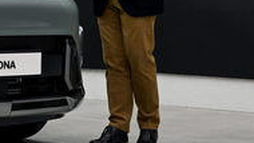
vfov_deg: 7.8
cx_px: -103
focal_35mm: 154
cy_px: -23
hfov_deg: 13.3
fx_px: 1037
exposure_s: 1/400
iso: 2000
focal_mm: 50
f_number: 7.1
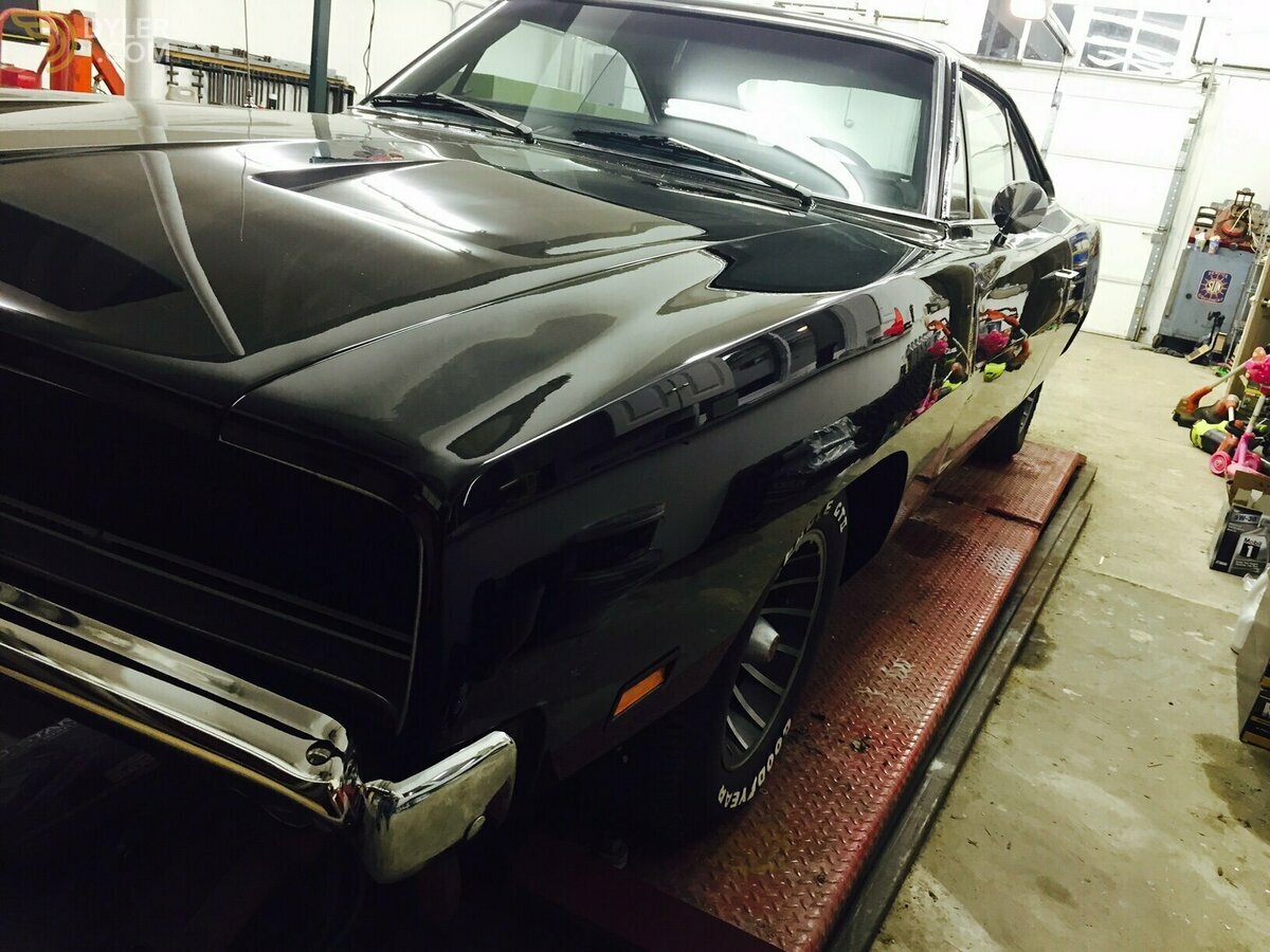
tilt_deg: -17.8
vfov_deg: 48.2
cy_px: 476
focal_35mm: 29
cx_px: 635
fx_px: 1064
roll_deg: -9.9
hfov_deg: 61.7
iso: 80
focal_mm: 4.15
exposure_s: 1/30
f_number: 2.2
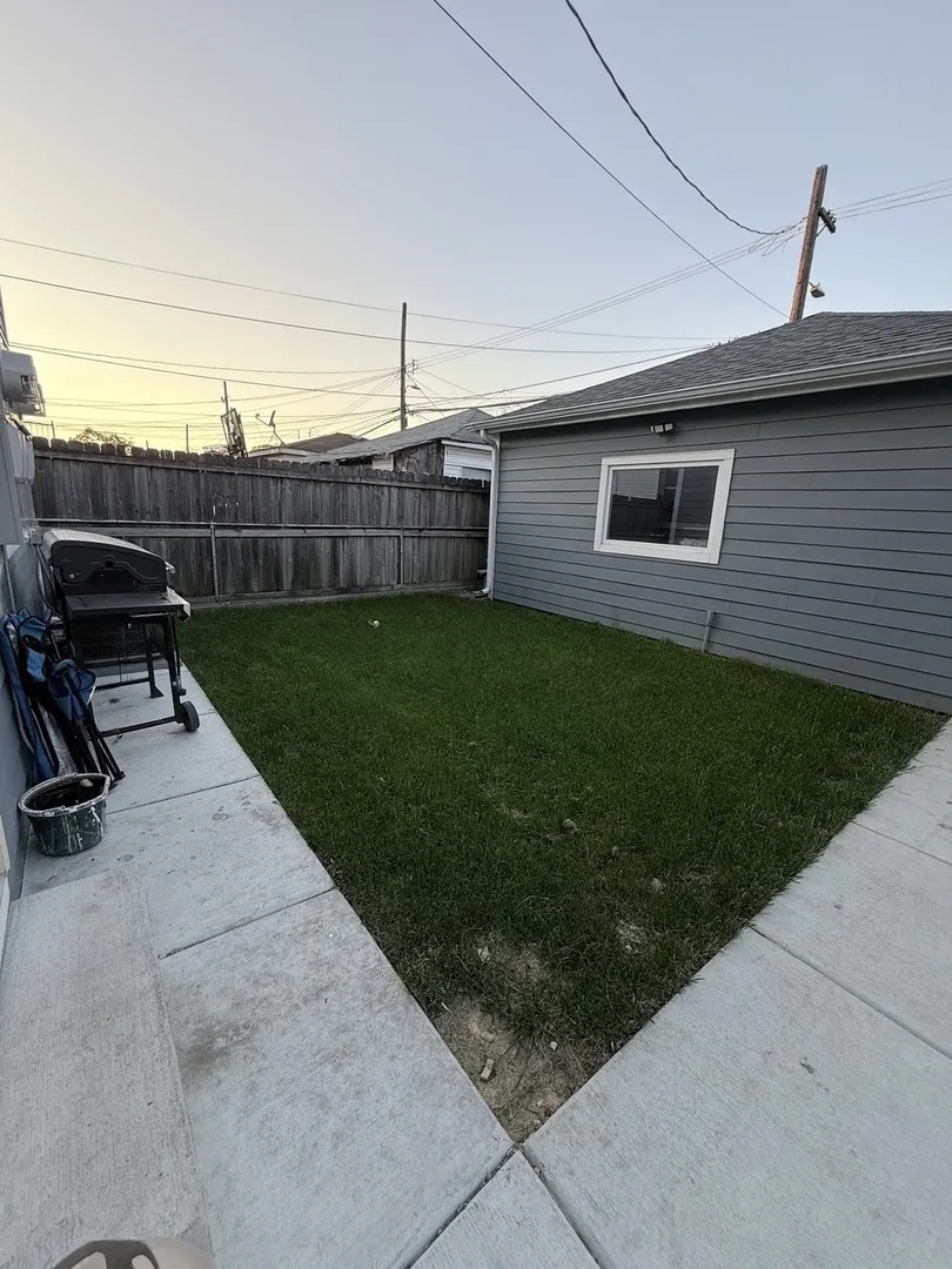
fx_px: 513
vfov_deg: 102.1
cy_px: 634
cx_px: 476
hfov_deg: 85.7
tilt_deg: -12.9
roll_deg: -1.3
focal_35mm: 14
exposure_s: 1/178
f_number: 2.2
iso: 50
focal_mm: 2.22
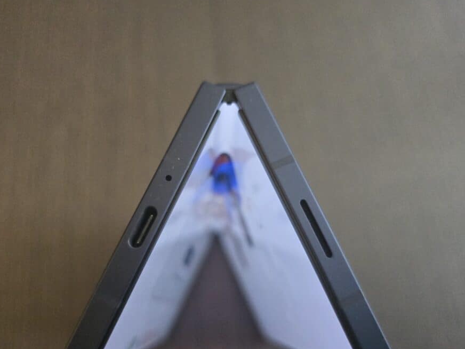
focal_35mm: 27
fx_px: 363
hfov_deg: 65.3
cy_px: 201
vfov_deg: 51.2
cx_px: 218
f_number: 1.7
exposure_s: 1/100
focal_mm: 6.3
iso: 1600
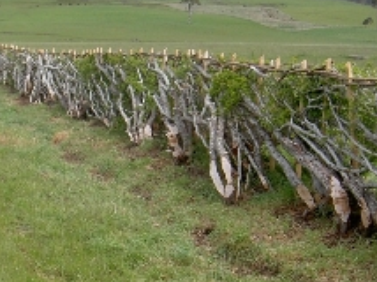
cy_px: 229
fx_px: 794
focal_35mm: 73
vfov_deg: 19.9
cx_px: 97
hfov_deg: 26.4
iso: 100
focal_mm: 8
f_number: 4.7
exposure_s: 1/250
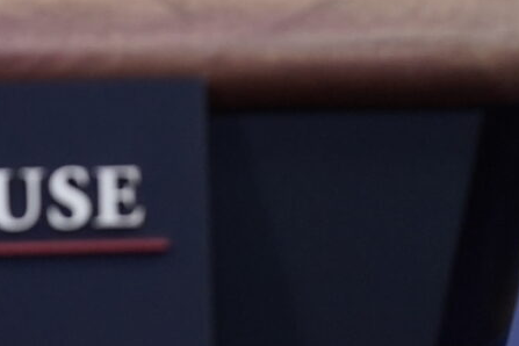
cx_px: -229
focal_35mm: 1145
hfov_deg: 1.8
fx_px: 16506
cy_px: -110
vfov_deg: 1.2
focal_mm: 200
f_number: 2.8
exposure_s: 1/640
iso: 1250
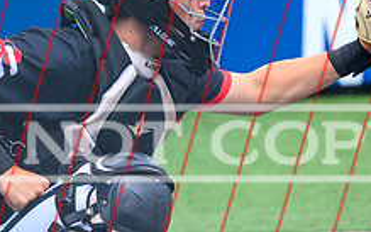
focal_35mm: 477
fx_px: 4824
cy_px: 194
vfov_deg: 2.8
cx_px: 219
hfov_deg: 4.4
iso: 800
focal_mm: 115
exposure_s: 1/3200
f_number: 2.8
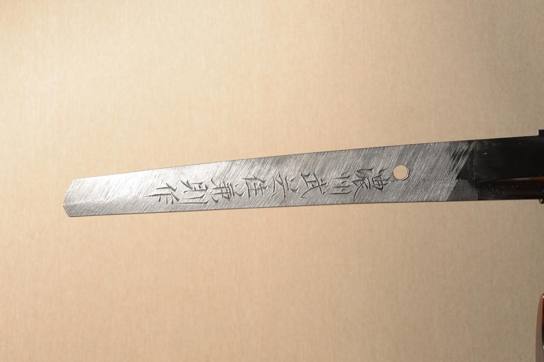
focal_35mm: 57
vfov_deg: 23.7
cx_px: 272
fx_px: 861
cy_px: 181
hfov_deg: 35.1
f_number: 11
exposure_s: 1/1.6
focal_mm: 38
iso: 400
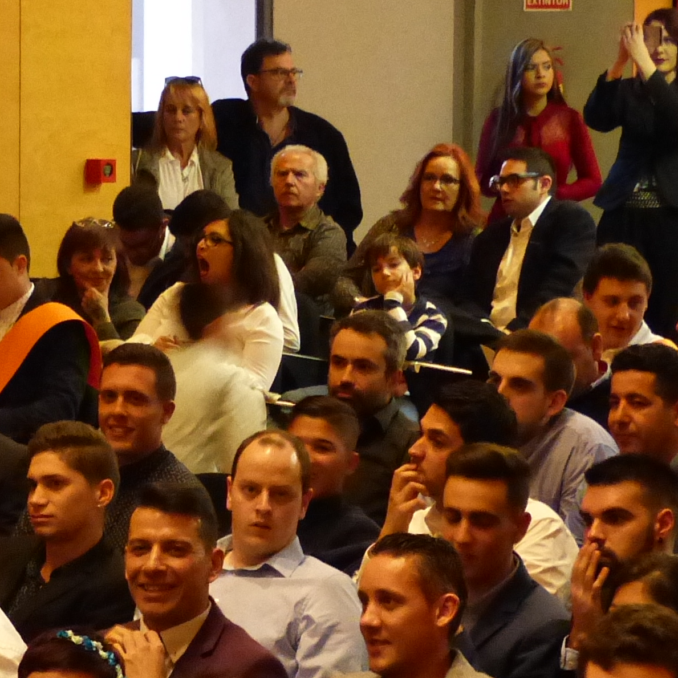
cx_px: 169
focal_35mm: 232
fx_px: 5141
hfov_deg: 7.5
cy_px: 804
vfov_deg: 7.5
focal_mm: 14
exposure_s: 1/15
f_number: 2.8
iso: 1000
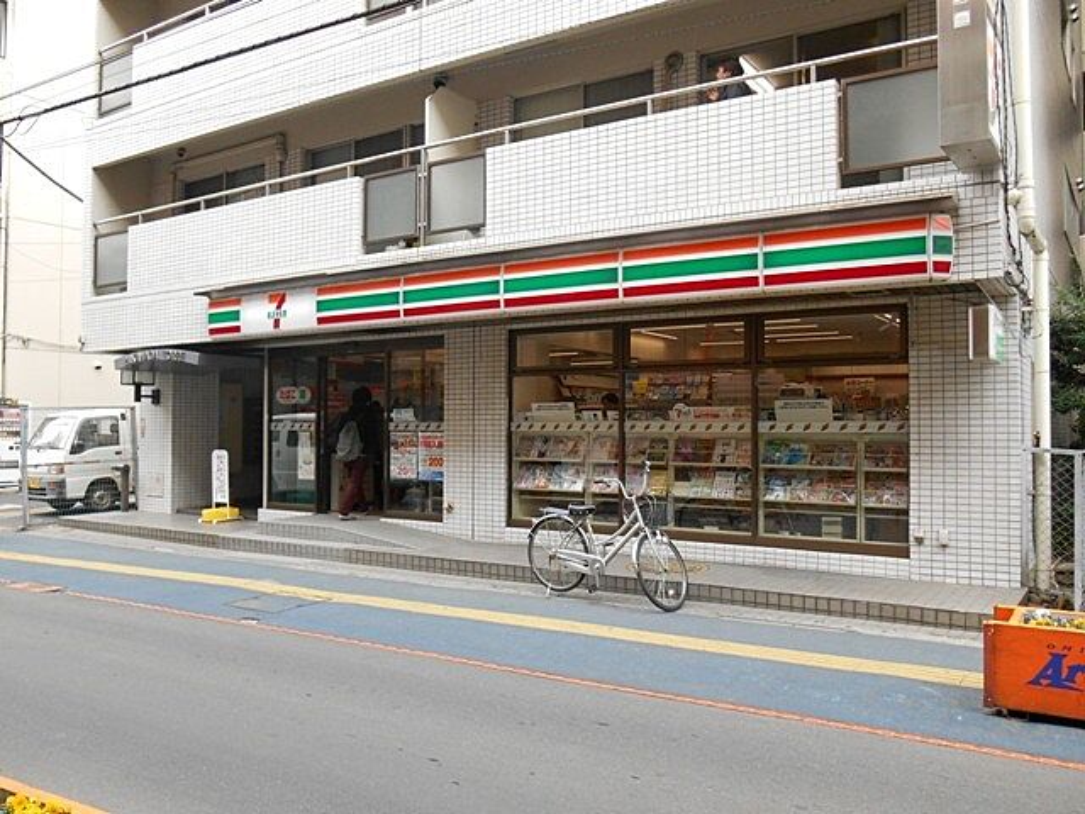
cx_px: 542
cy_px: 407
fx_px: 972
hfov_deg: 58.4
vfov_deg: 45.4
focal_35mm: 31
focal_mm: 5.5
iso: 250
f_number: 3.6
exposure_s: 1/250
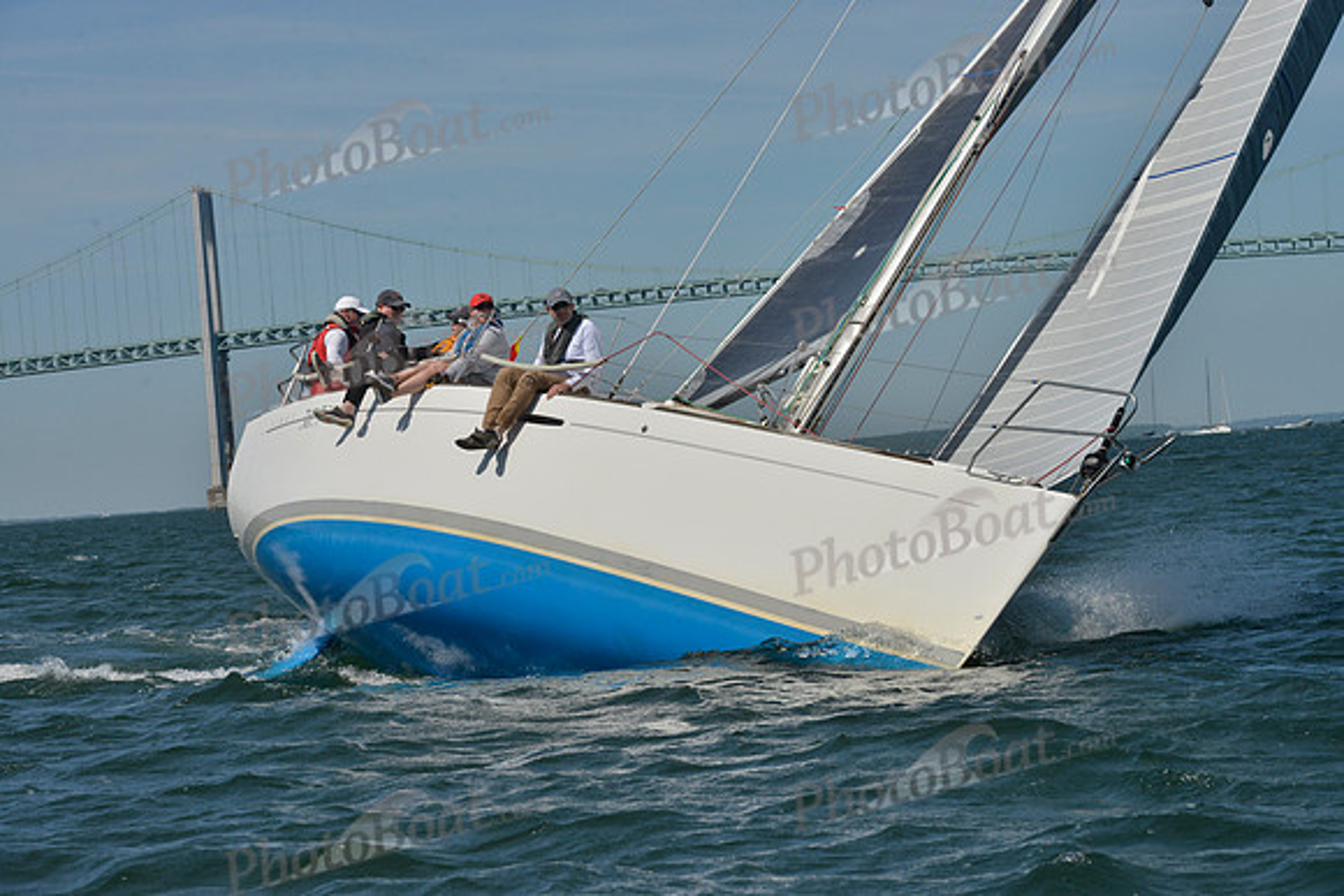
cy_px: 448
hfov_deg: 16.4
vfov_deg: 11.0
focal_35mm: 125
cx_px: 672
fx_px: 4668
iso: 280
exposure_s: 1/1250
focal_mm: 125
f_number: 11
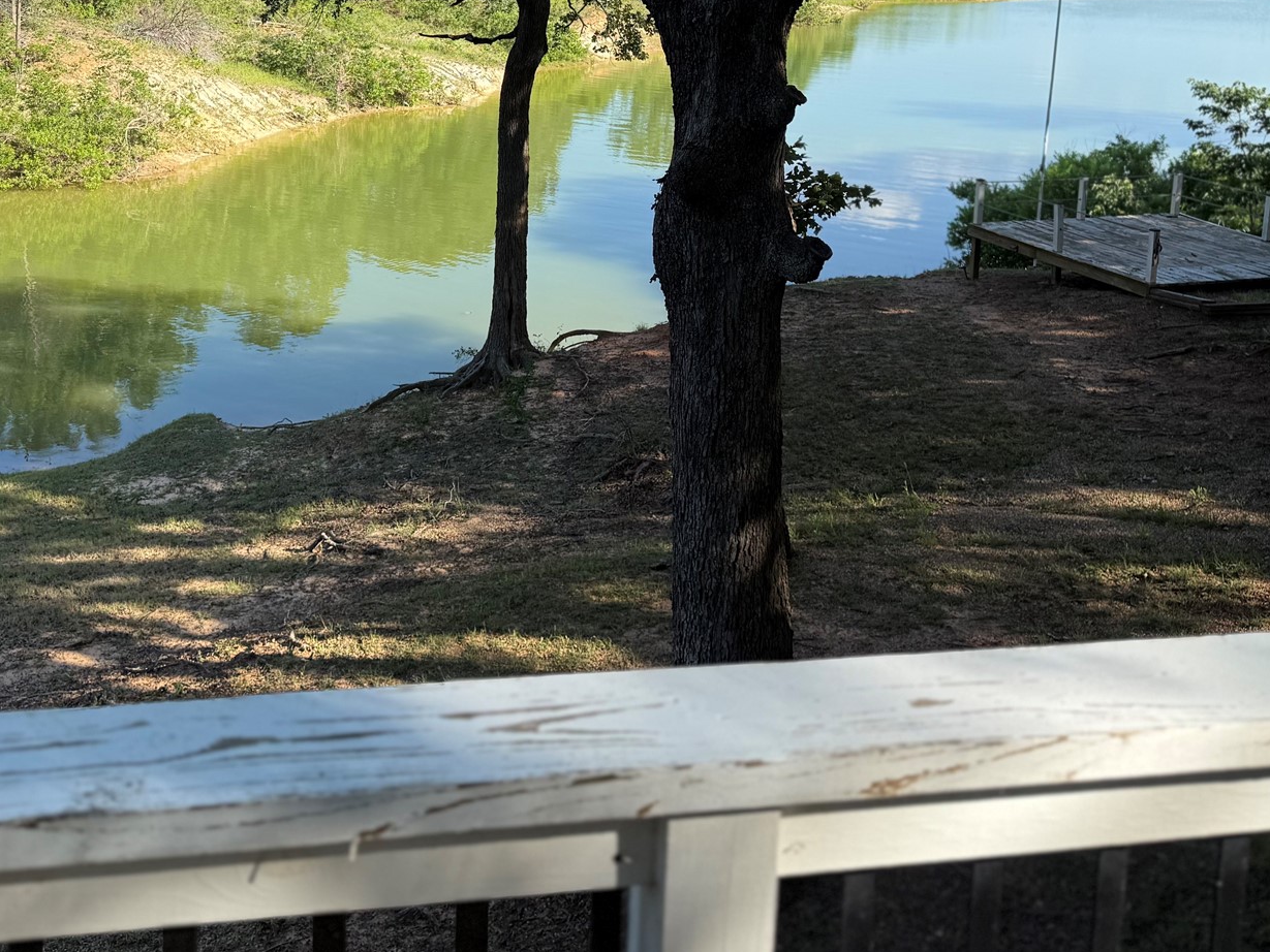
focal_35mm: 40
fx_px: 1468
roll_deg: -1.8
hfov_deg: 46.0
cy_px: 172
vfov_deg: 34.7
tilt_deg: -10.0
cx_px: 412
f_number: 1.78
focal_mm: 6.76
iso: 80
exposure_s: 1/1553
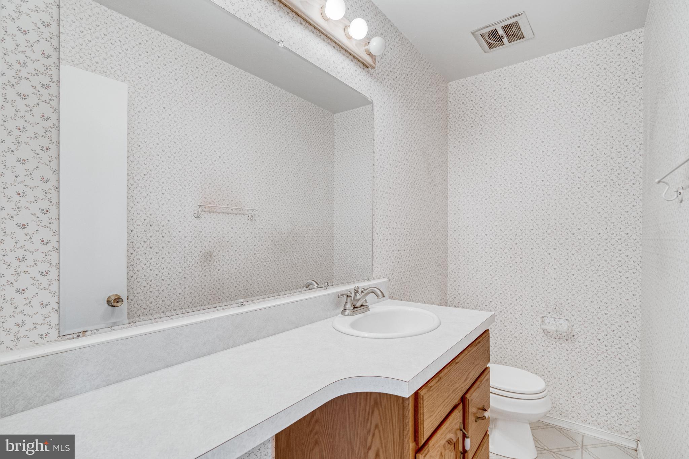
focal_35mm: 16
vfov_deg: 73.7
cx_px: 344
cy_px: 230
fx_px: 306
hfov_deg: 96.7
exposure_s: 1/20
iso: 1250
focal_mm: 16
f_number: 7.1
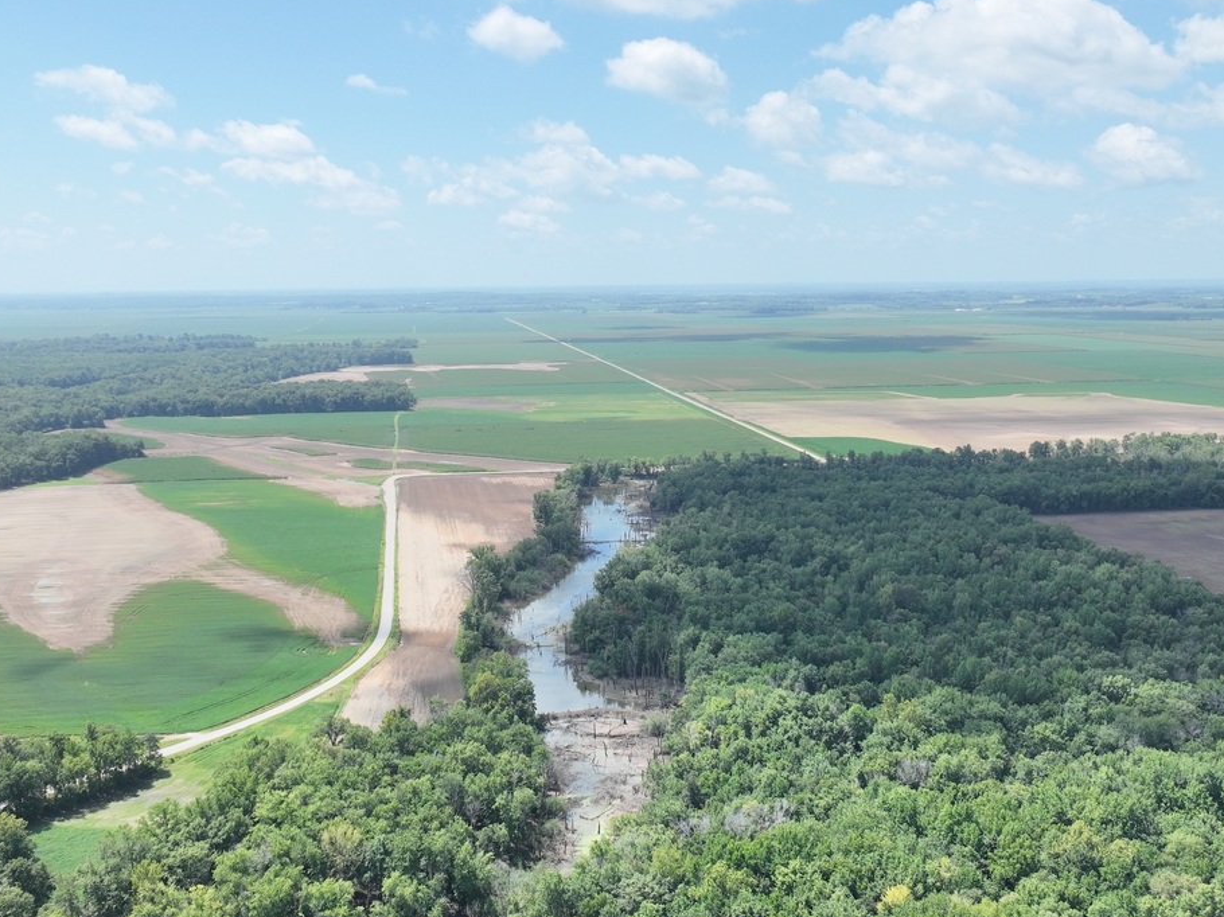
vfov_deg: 37.7
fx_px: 1343
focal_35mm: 38
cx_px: 588
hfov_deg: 49.0
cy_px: 458
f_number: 2.8
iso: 100
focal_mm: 12.29
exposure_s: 1/2000
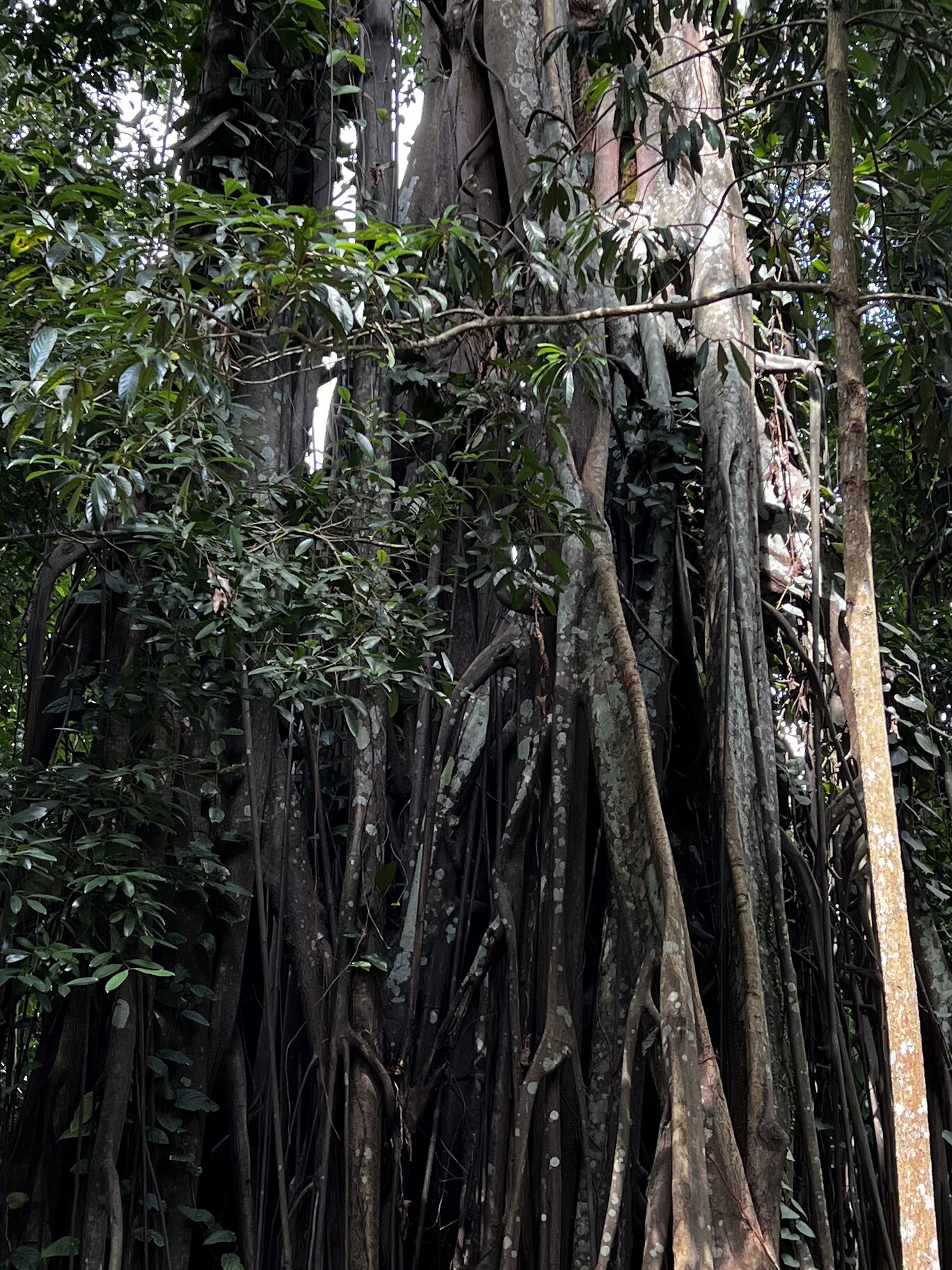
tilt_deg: +16.3
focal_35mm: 57
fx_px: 2091
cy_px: 642
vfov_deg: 33.8
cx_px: 532
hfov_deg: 25.6
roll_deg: +0.8
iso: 64
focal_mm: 5.7
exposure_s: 1/125
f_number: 1.5
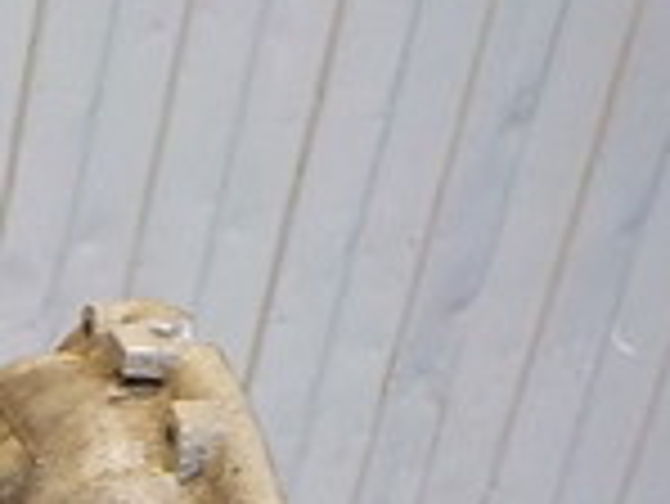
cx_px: -648
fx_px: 2499
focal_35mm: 129
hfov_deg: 13.3
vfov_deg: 10.8
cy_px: 909
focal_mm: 4.1
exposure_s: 1/30
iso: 220
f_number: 3.3
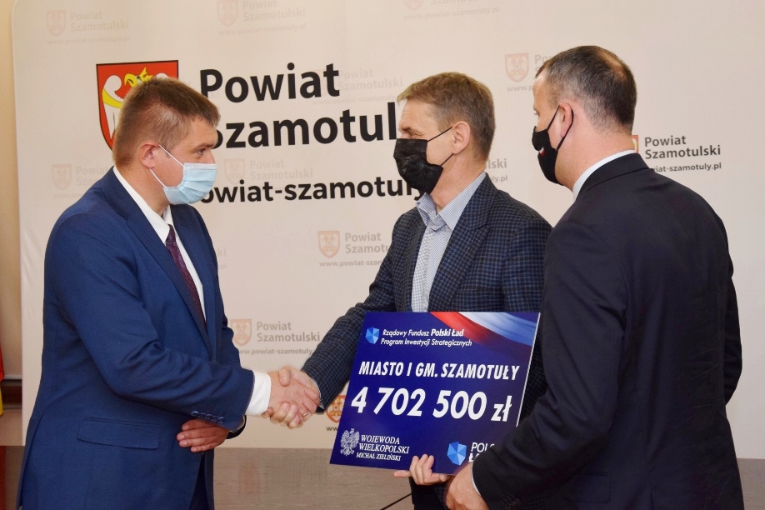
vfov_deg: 22.6
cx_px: 382
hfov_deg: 33.4
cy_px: 255
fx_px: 1275
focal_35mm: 60
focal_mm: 40
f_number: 5
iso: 800
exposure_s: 1/100
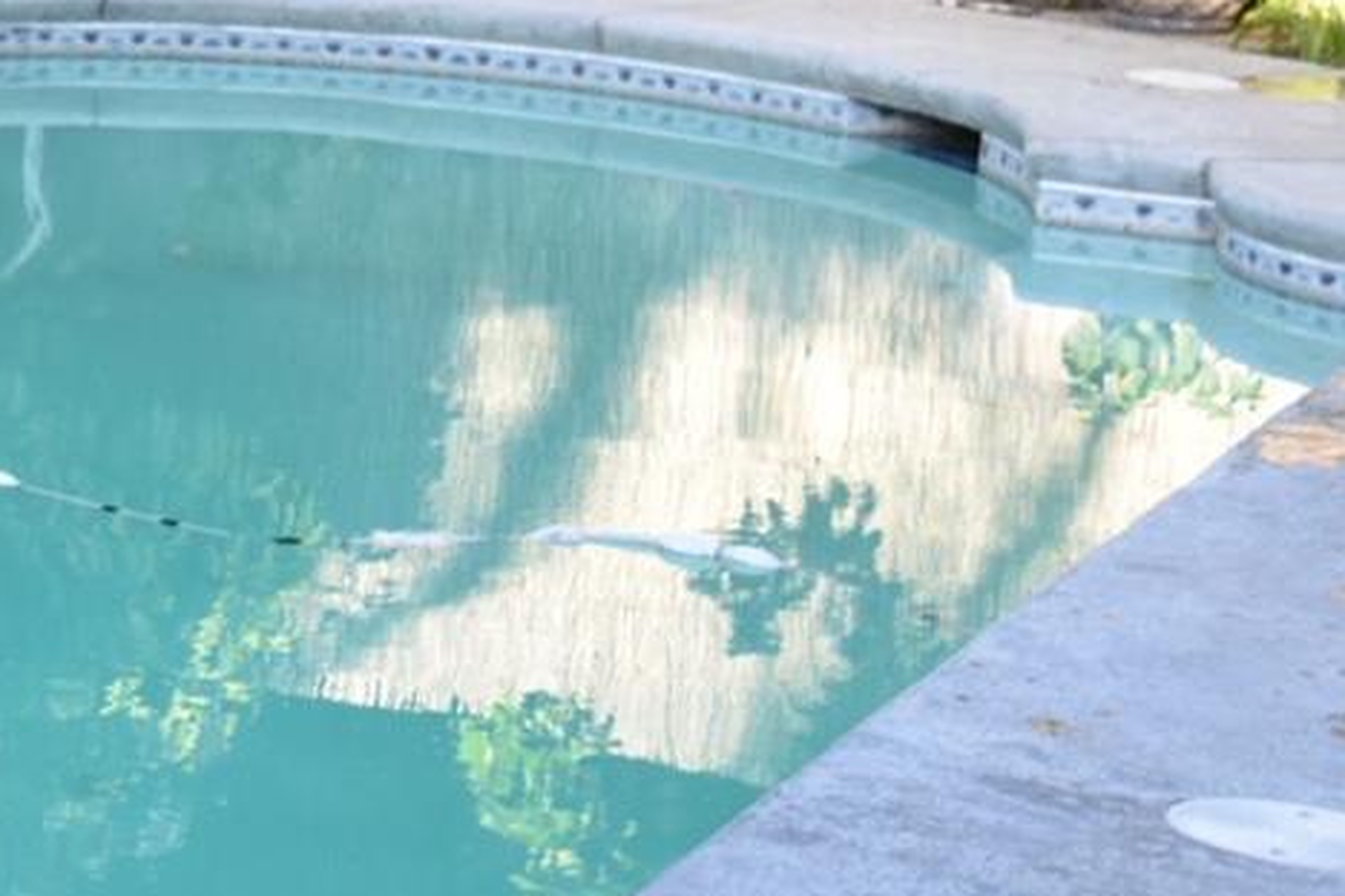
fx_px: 5753
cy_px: 238
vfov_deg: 8.9
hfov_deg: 12.6
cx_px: -767
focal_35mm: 154
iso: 800
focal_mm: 32
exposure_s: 1/200
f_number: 7.1
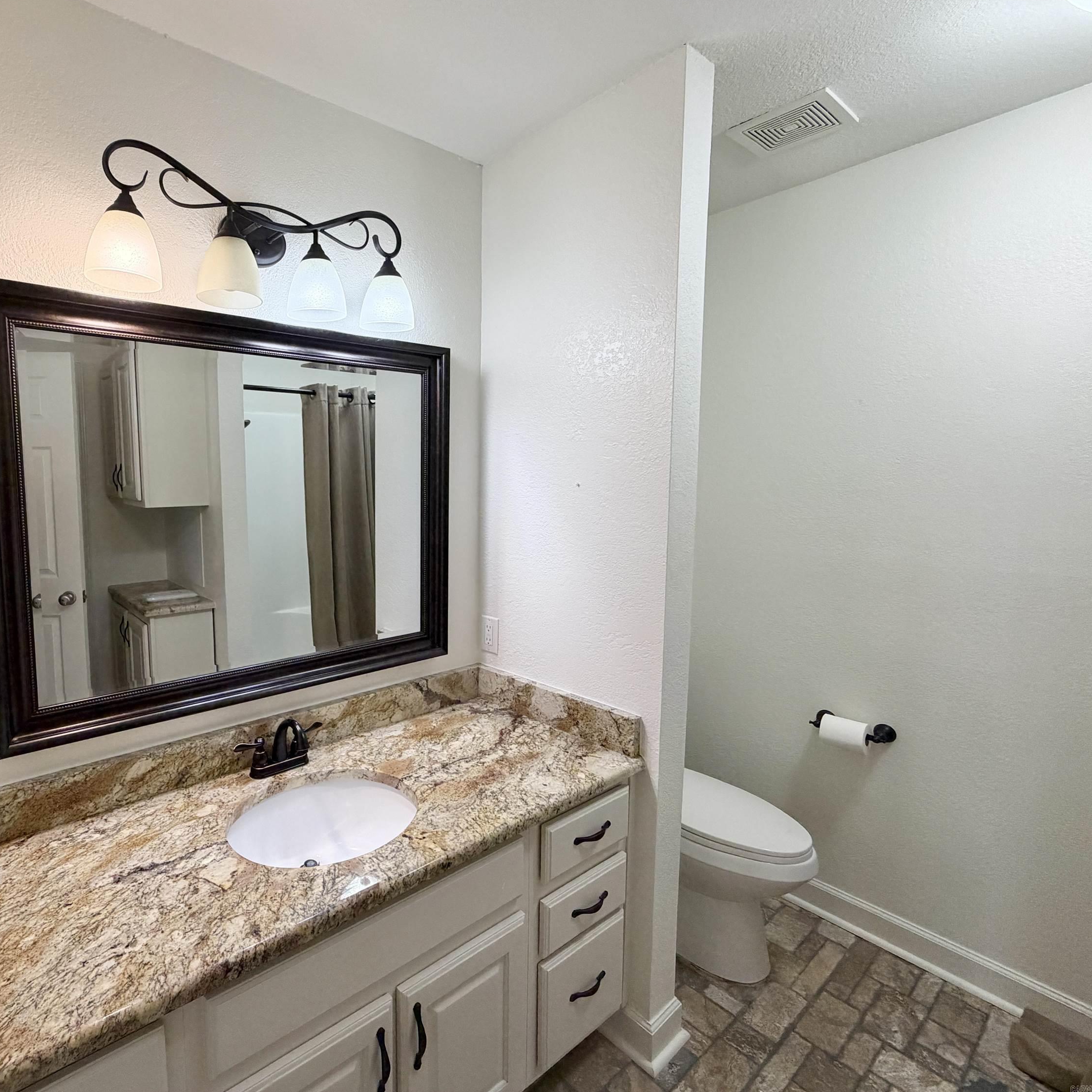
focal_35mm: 17
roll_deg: +0.9
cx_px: 369
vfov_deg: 84.0
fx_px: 607
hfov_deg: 81.3
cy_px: 532
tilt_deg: -5.6
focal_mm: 2.22
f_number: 2.2
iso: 250
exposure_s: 1/120
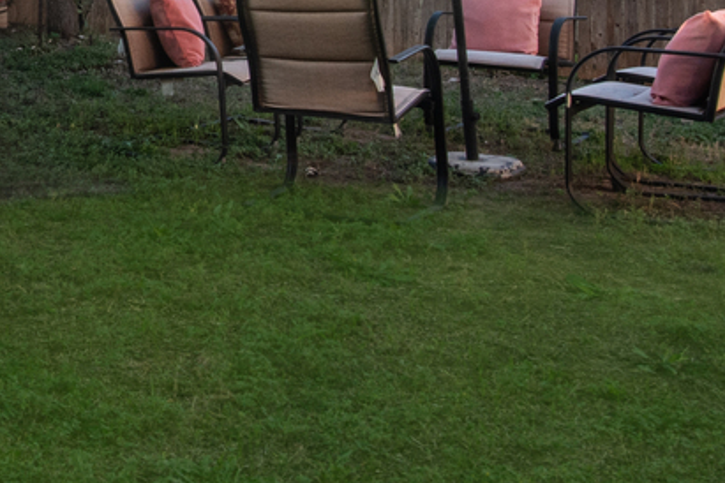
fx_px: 1269
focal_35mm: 63
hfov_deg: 25.2
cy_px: -189
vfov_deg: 19.5
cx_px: -330
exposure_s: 1/20
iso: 640
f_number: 20
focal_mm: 16
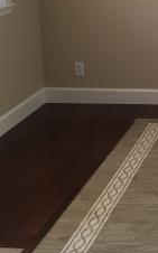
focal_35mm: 87
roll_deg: -0.7
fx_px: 600
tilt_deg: -10.7
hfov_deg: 13.2
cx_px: 305
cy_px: 25
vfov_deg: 23.2
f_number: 2.2
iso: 50
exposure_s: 1/30
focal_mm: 4.15
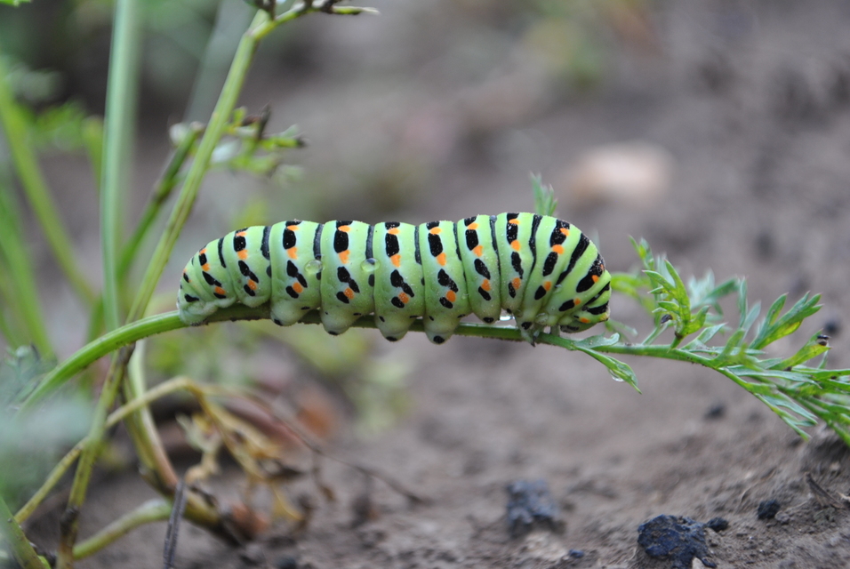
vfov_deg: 16.6
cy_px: 284
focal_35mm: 82
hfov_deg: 24.6
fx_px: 1950
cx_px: 425
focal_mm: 55
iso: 200
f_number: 5.6
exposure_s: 1/30
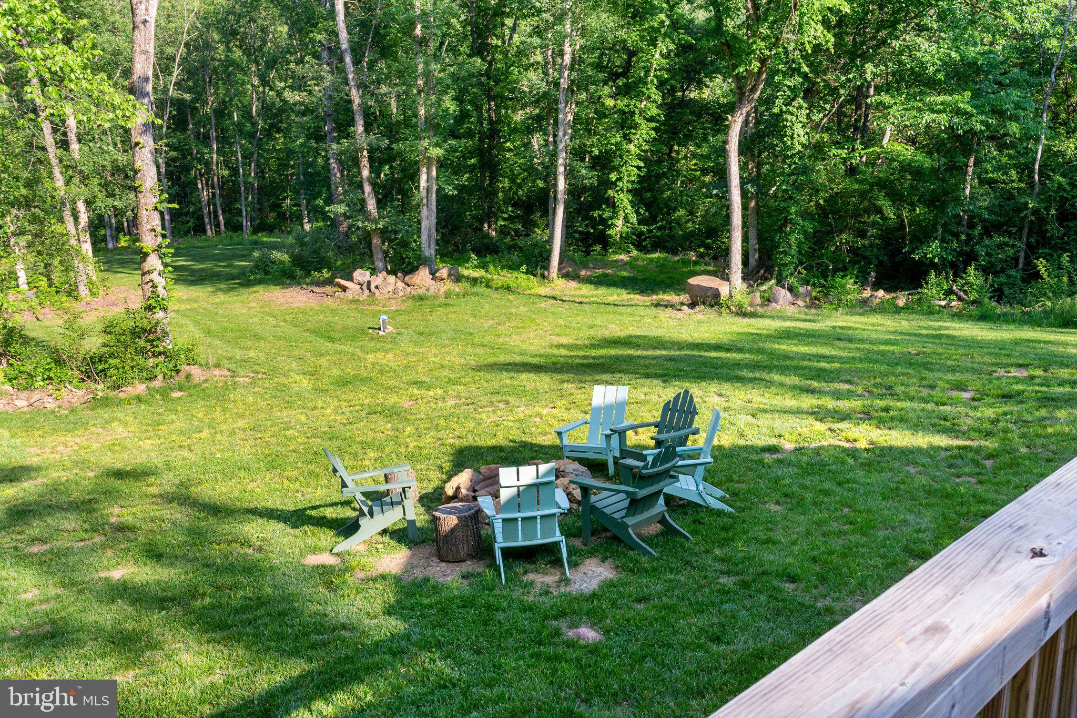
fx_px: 897
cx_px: 538
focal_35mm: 30
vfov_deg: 43.6
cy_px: 359
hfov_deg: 61.9
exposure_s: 1/250
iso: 400
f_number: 8
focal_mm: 20
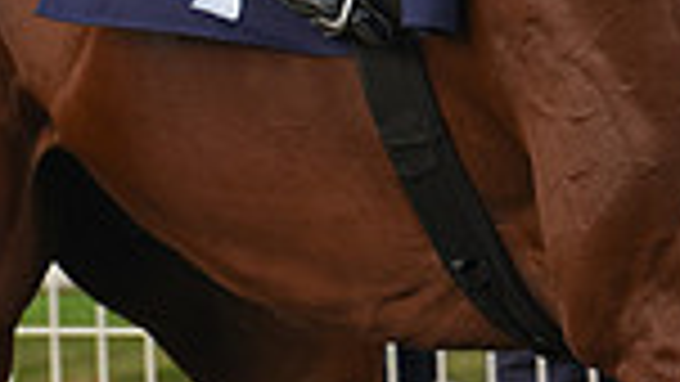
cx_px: 500
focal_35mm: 683
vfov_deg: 1.8
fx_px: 12317
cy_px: -452
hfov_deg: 3.2
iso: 400
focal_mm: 170
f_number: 5.6
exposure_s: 1/400
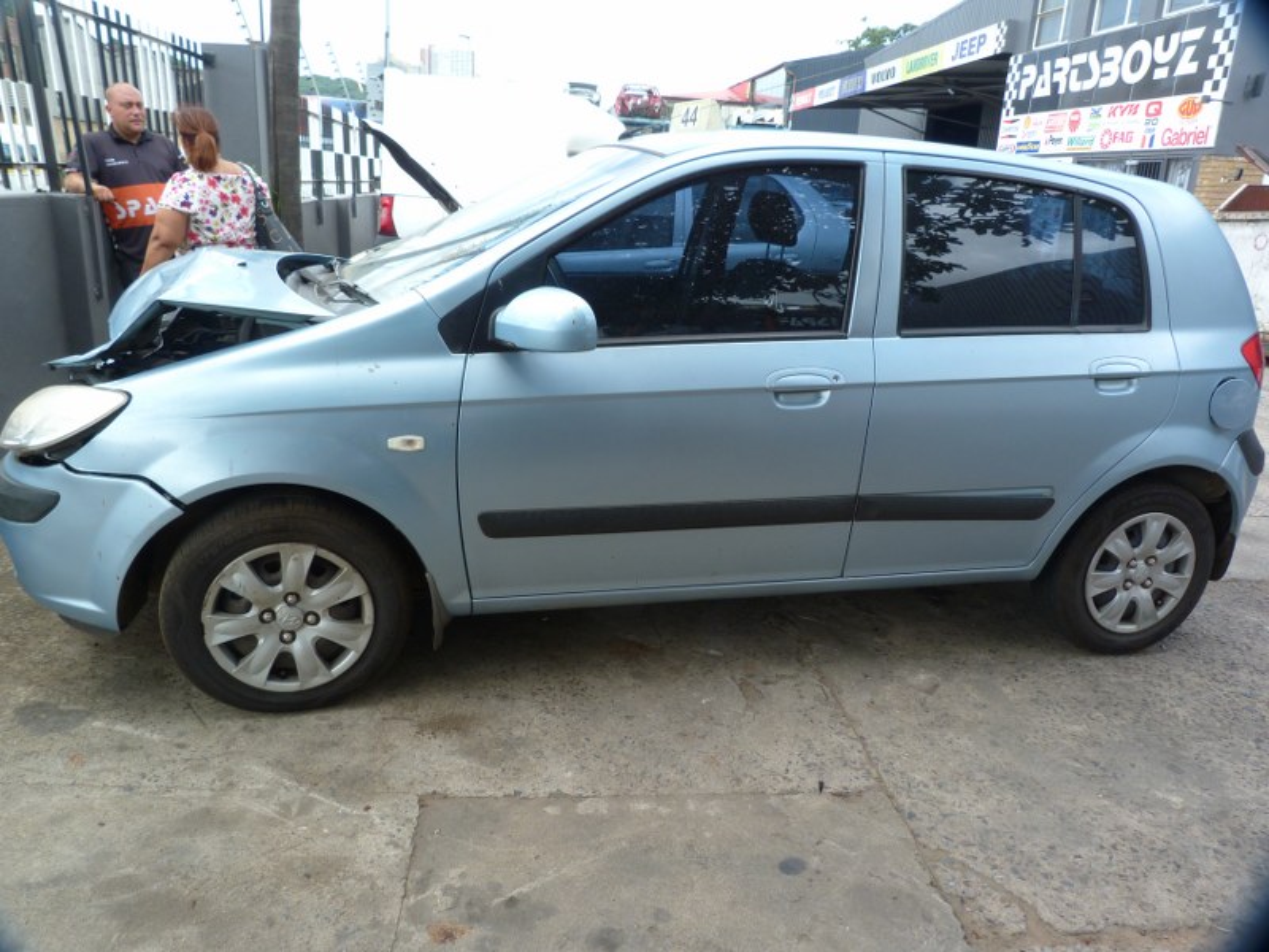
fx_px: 916
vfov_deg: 54.9
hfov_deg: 69.4
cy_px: 476
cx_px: 634
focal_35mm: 25
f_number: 3.6
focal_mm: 4.5
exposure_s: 1/125
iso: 80
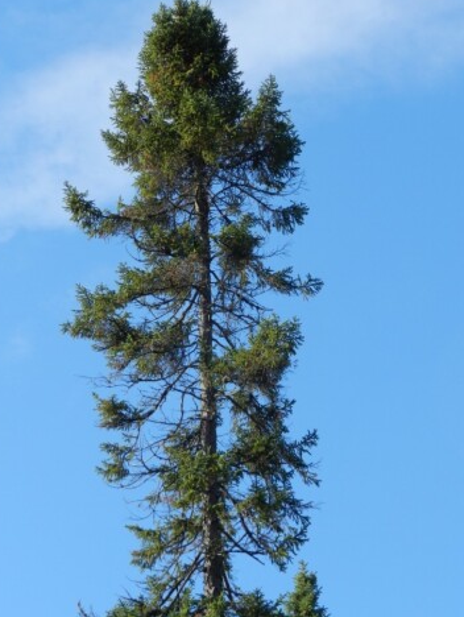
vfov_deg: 12.0
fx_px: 2944
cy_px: 295
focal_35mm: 165
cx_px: 202
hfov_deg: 9.0
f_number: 5.1
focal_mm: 25.7
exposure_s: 1/400
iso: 160
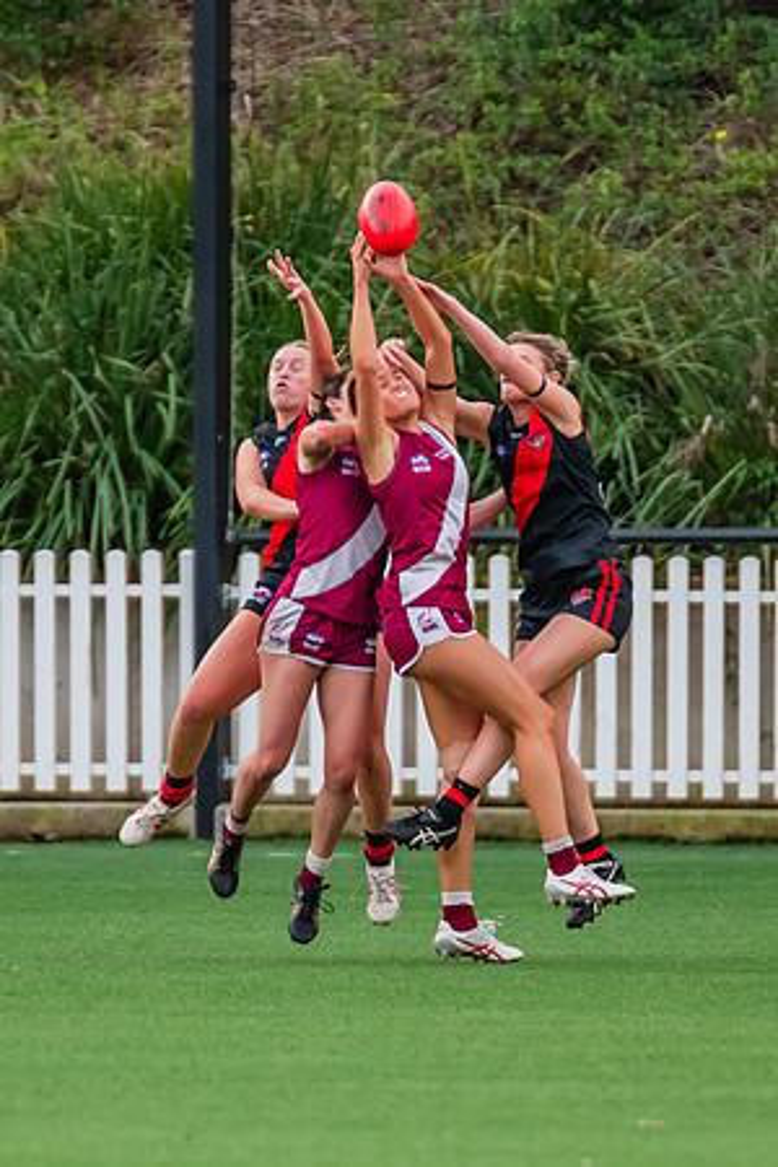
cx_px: 278
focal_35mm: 1143
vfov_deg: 1.8
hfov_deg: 1.2
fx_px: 37041
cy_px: 542
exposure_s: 1/800
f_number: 4
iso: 1250
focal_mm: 420
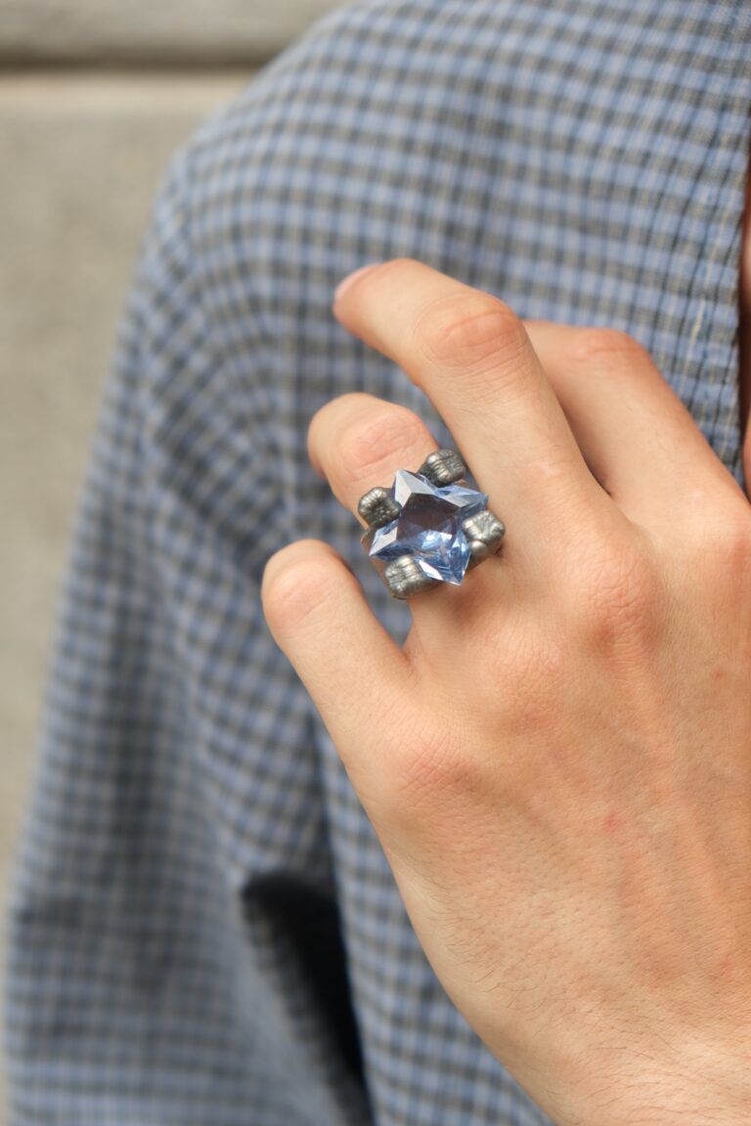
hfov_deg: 16.5
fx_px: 2597
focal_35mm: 83
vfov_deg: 24.5
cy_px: 563
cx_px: 376
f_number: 4.5
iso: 500
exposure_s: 1/250
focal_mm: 55
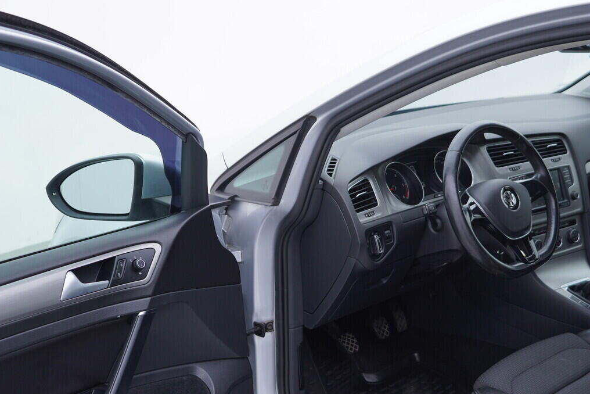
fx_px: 836
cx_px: 386
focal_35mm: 51
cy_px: 249
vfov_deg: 26.4
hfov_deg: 38.5
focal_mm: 24
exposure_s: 1/50
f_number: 3.2
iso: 125
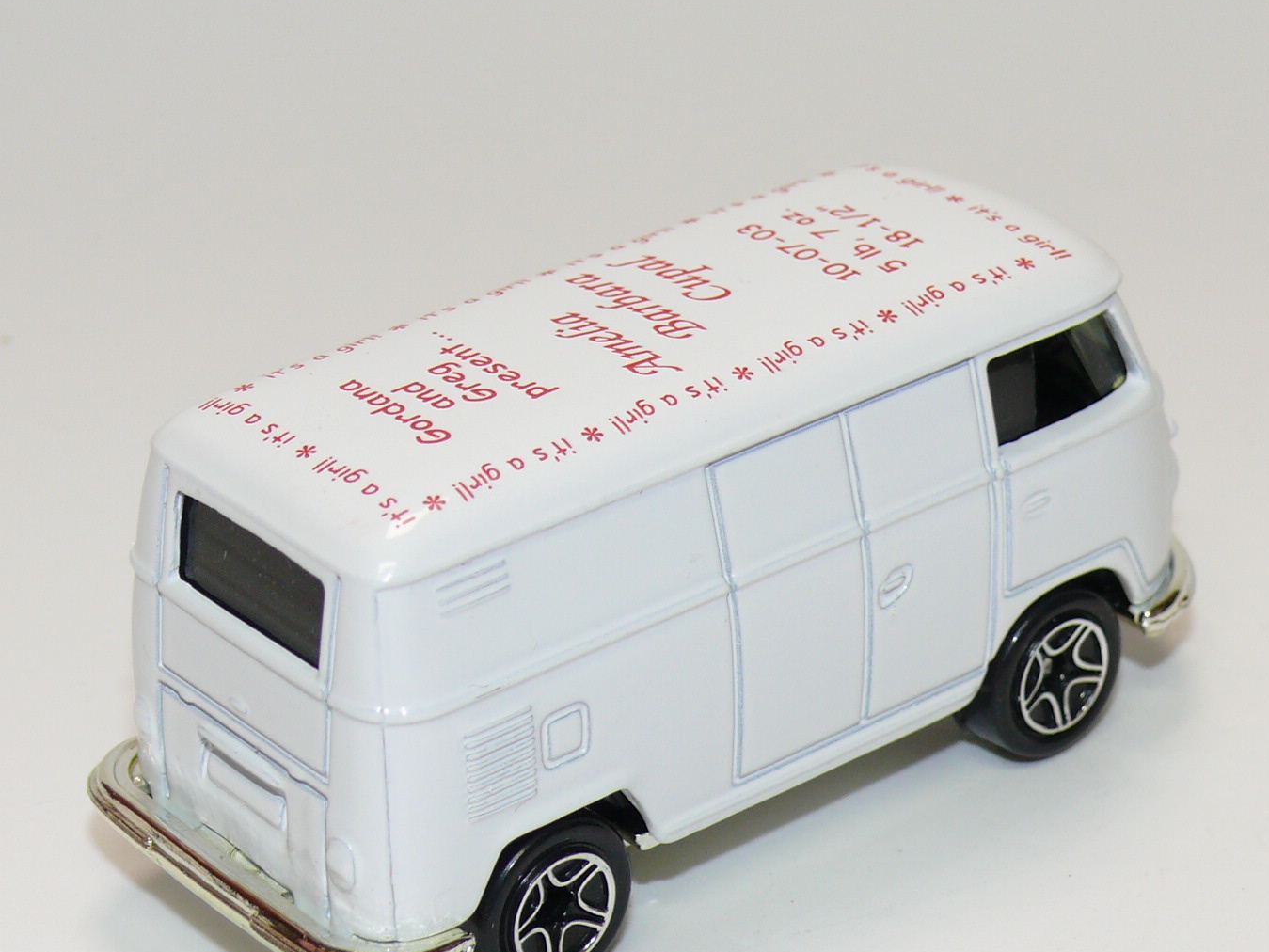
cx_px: 662
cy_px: 552
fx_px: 4436
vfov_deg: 12.2
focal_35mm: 121
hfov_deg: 16.3
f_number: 4
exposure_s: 1/30
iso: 100
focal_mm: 13.3
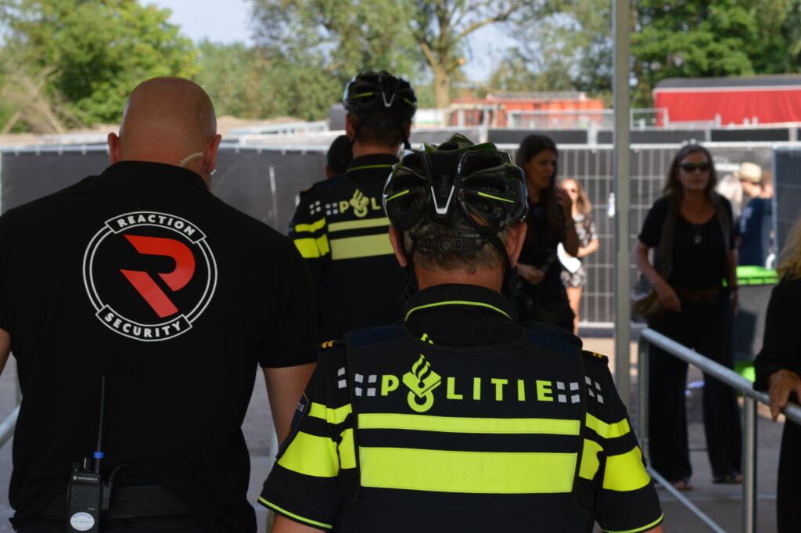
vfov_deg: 18.2
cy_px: 266
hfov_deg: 27.0
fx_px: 1667
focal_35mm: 75
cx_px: 400
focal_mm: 50
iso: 100
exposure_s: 1/160
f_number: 6.3
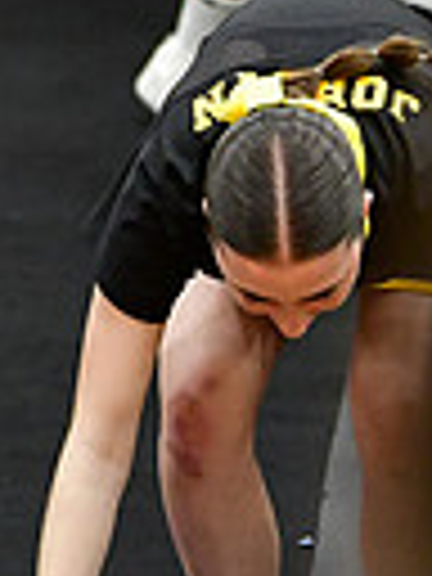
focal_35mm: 756
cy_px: -272
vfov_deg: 2.6
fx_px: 12580
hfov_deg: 2.0
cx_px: -796
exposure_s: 1/500
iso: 5000
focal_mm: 116
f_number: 3.5
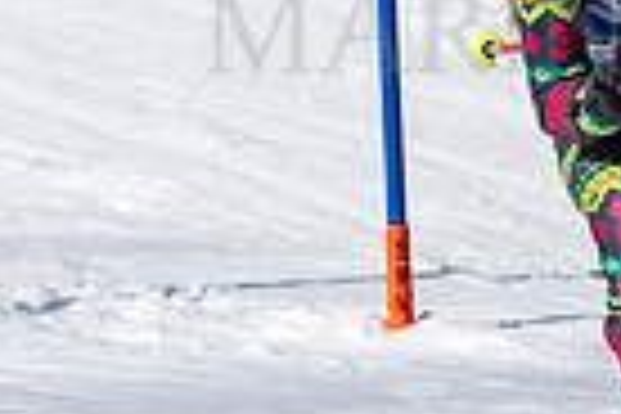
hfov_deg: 0.7
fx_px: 53781
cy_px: 372
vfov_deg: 0.4
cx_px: 658
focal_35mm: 3118
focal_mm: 560
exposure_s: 1/2000
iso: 400
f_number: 8
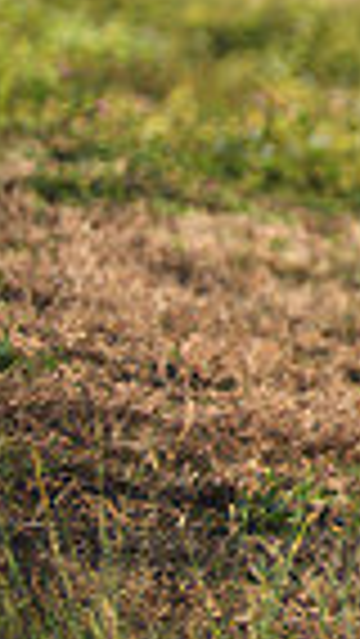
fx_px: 6221
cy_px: -74
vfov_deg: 5.9
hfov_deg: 3.2
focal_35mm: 367
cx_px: 1188
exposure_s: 1/320
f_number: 2.8
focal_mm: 86
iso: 100
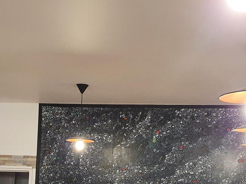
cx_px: 123
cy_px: 147
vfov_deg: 23.0
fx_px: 448
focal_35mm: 63
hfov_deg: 30.7
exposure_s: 1/100
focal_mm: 4.32
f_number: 2.4
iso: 250
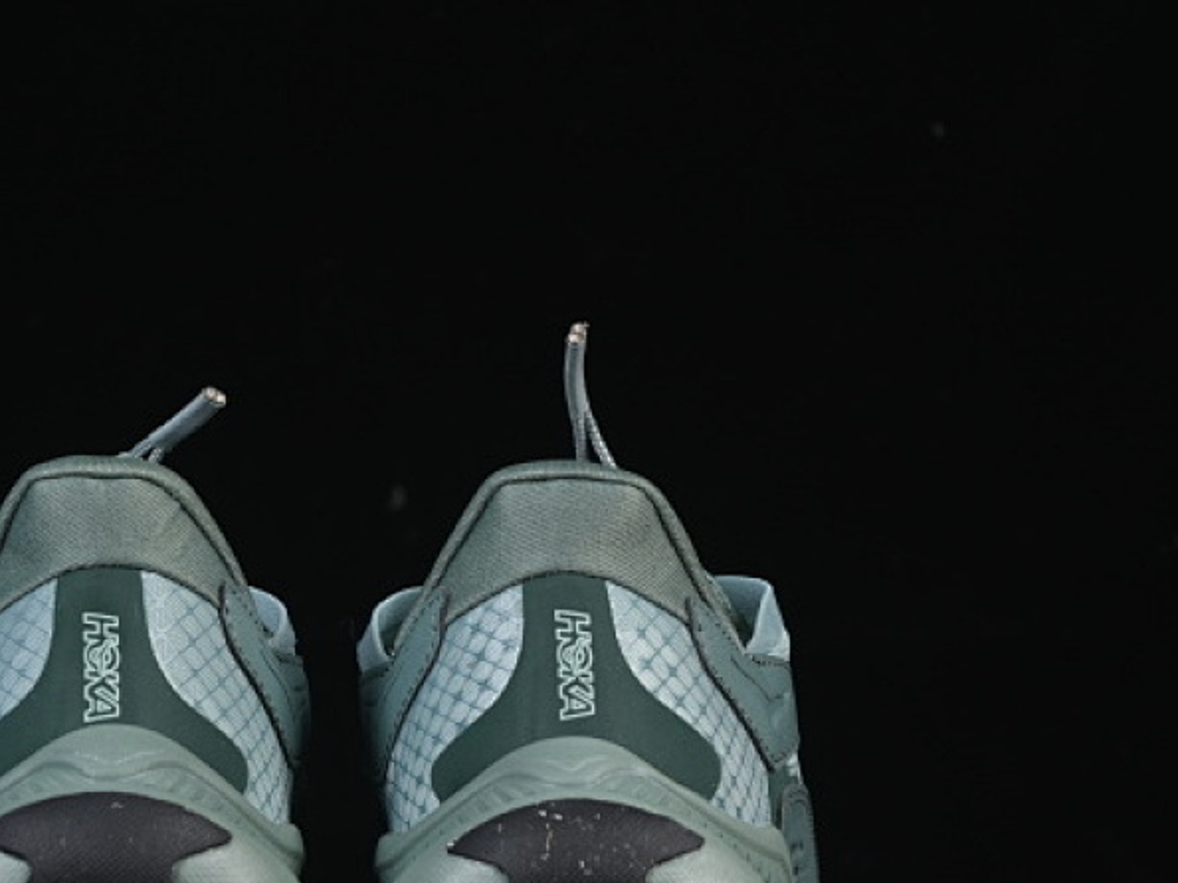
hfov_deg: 15.0
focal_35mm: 131
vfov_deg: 11.3
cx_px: 333
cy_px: 628
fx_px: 4457
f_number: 7.1
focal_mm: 50
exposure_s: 1/60
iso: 160
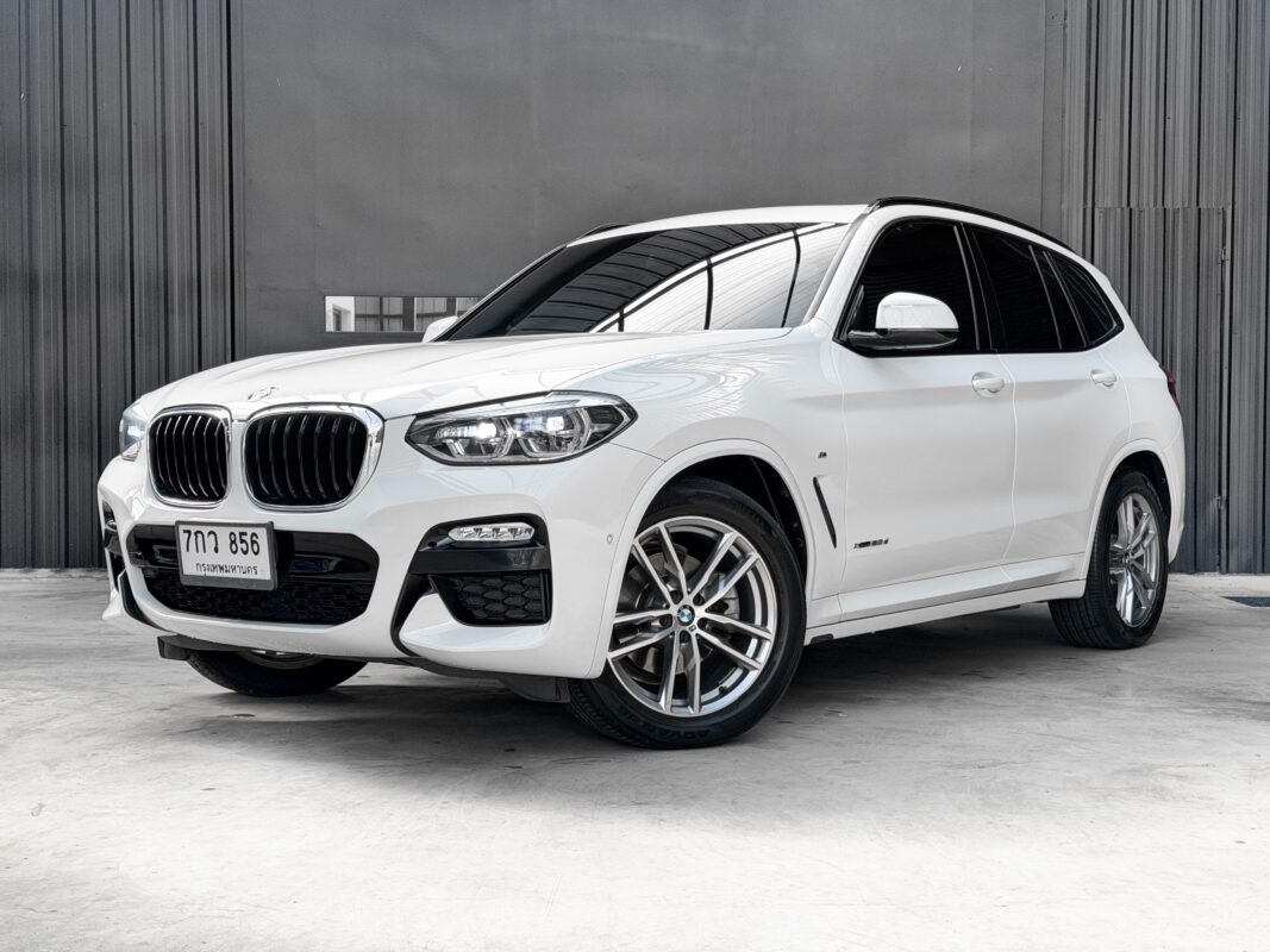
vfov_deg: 30.3
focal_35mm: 48
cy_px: 476
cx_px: 635
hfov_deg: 39.7
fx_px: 1761
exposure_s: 1/680
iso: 80
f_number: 1.8
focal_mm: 6.76
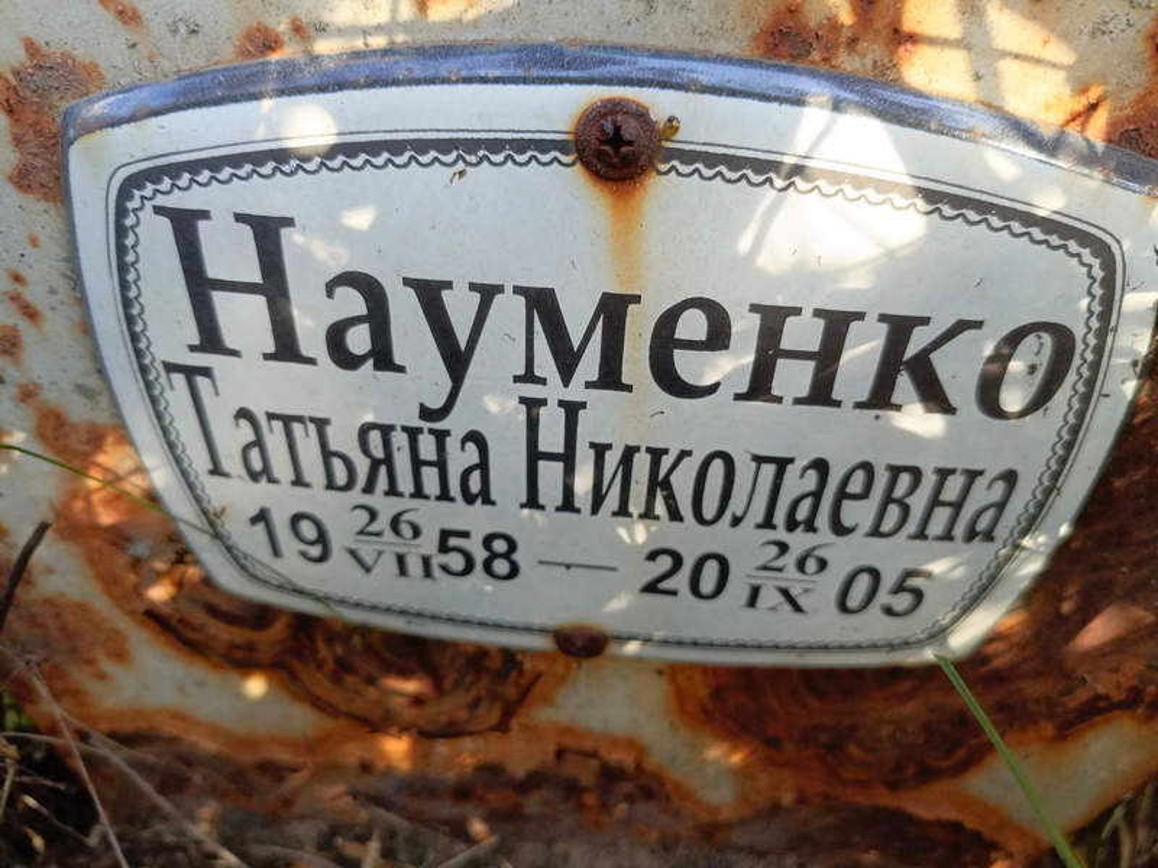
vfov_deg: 54.9
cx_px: 579
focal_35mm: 25
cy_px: 434
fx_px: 836
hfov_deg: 69.4
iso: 209
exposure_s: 1/100
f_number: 1.69
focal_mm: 4.76
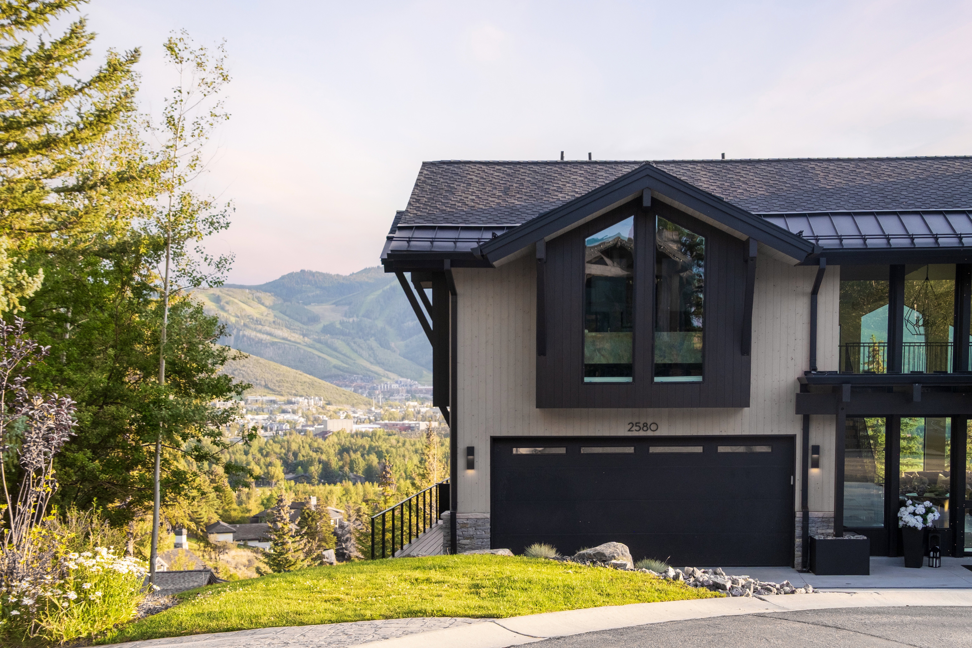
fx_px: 1215
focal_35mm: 45
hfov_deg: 43.6
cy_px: 324
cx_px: 486
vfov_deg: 29.9
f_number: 6.3
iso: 400
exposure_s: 1/200
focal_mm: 29.8
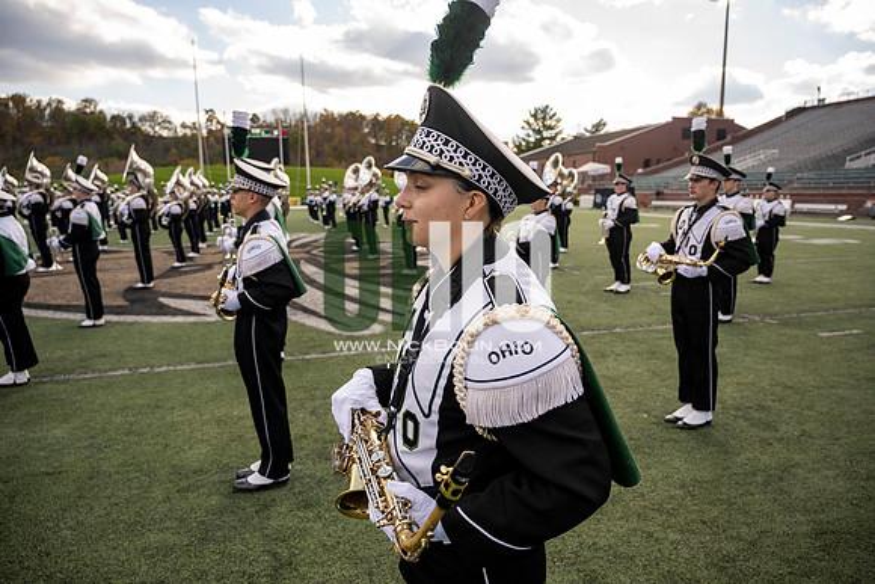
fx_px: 583
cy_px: 292
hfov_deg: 73.7
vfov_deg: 53.2
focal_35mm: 24
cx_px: 438
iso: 500
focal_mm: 24
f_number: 4
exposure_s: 1/2000
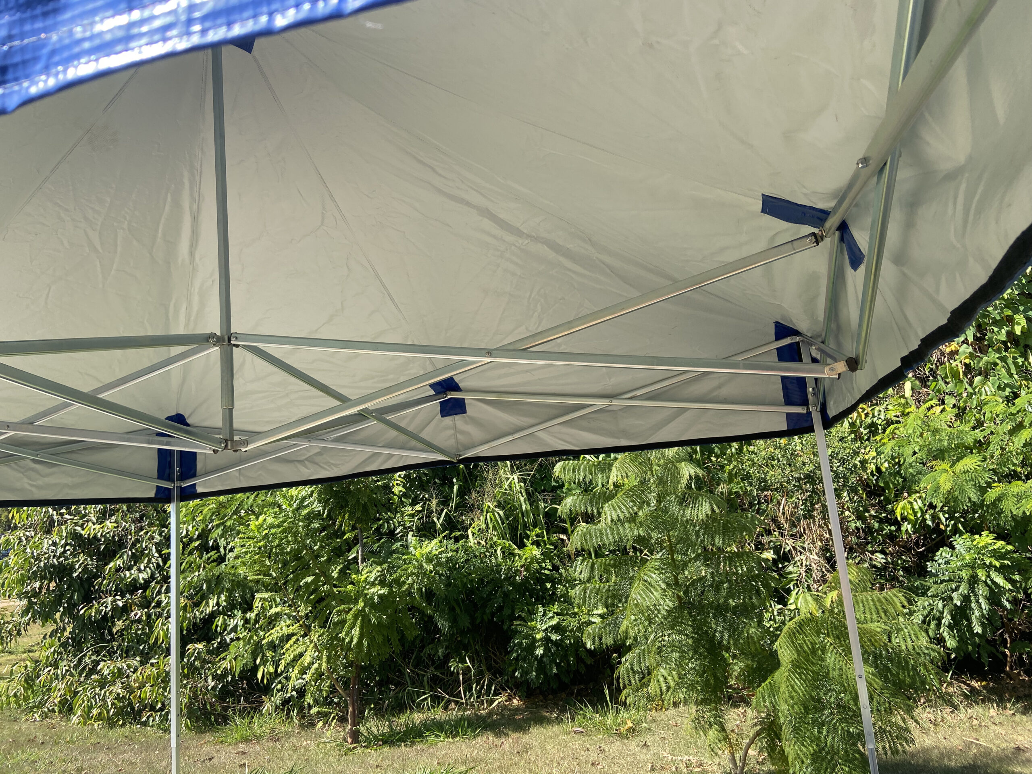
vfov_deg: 53.1
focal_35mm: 26
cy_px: 387
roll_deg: +5.1
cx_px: 516
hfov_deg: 67.3
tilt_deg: +10.1
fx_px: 775
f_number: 1.8
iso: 32
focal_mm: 4.25
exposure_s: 1/973
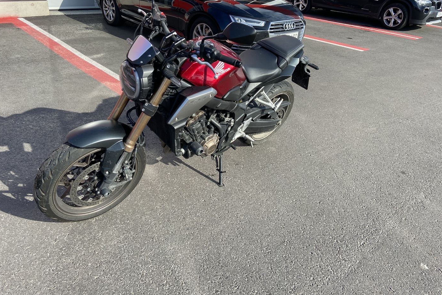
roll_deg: -3.1
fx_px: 344
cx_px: 215
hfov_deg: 65.5
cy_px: 127
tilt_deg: -24.3
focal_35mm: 28
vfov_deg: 46.3
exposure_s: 1/965
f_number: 1.8
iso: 32
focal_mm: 4.25
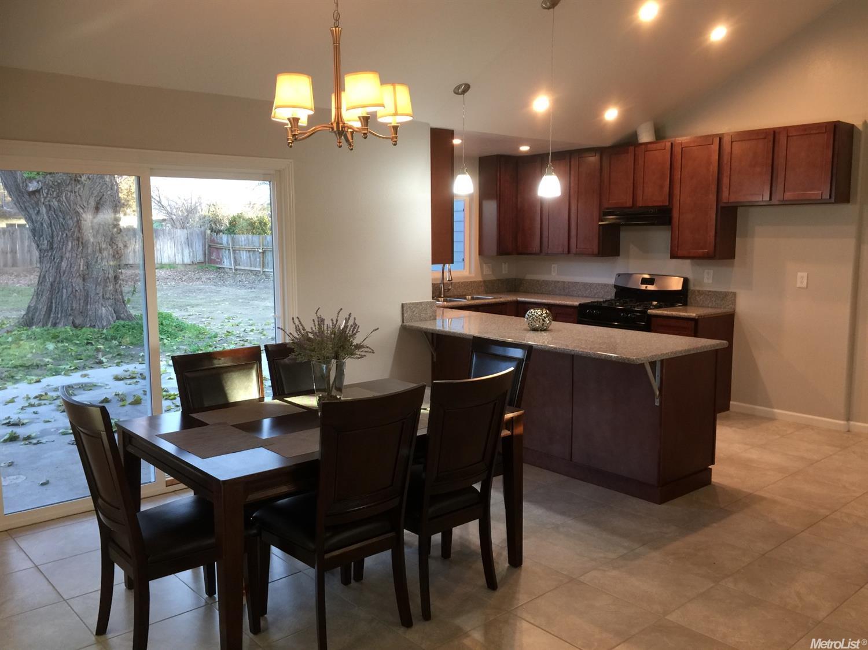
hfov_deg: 61.7
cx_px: 434
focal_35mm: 29
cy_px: 325
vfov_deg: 48.2
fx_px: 727
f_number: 2.2
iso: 40
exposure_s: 1/15
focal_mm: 4.15
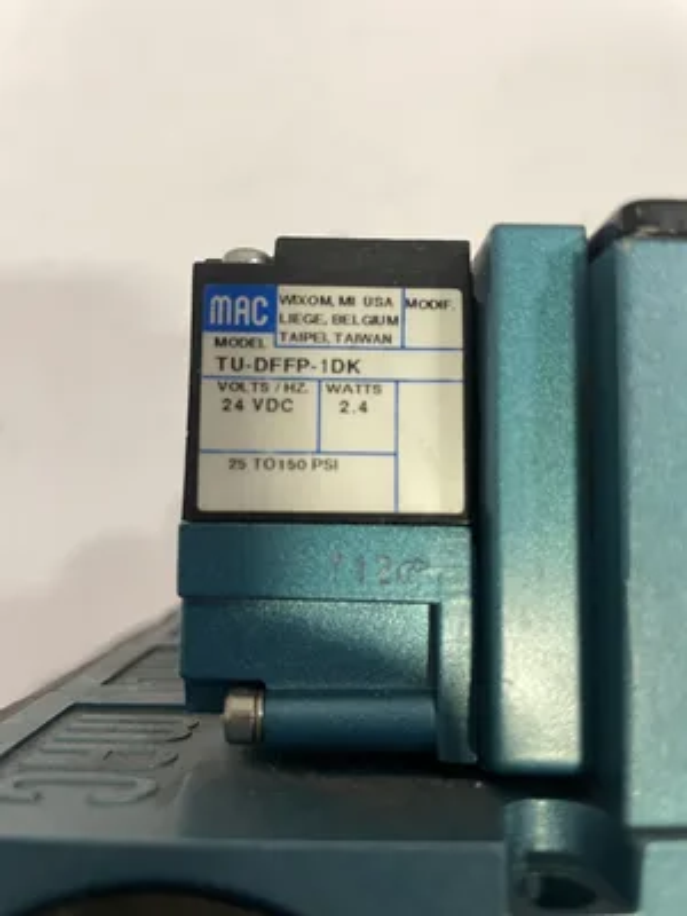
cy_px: 458
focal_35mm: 26
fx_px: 688
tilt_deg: -80.2
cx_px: 344
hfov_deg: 53.1
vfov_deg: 67.3
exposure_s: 1/60
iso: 160
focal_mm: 4.2
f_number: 1.6
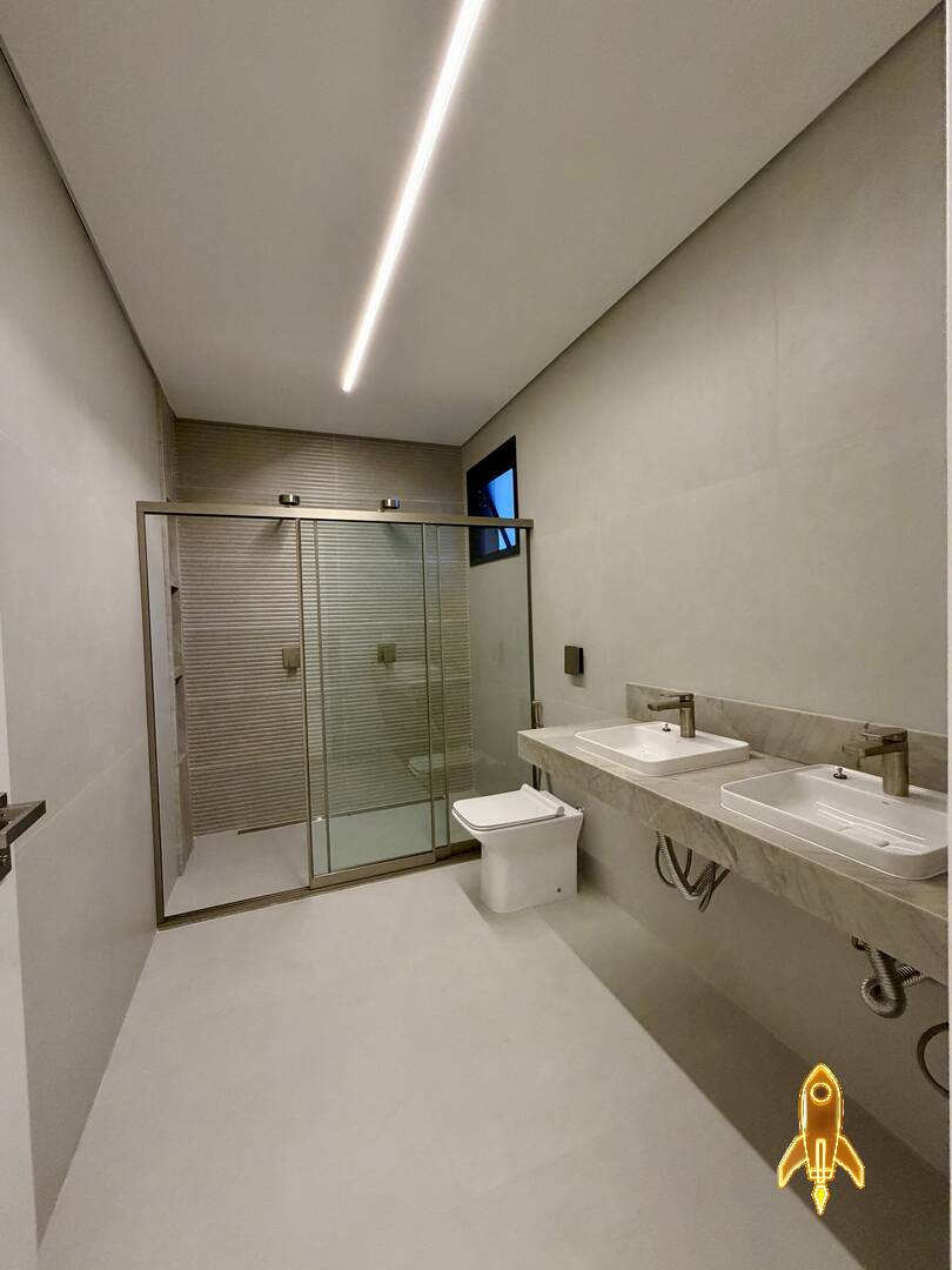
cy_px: 635
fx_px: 513
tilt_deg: -2.5
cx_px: 476
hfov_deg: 85.7
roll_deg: +1.5
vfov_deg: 102.1
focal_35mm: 14
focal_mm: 2.22
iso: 320
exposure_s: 1/60
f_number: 2.2
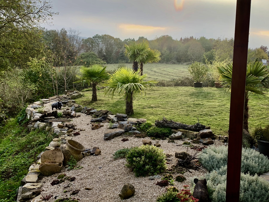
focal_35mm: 42
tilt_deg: -11.2
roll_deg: -1.4
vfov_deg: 34.3
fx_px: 326
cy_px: 106
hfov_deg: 44.5
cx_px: 165
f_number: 1.8
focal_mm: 4.25
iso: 25
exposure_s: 1/302
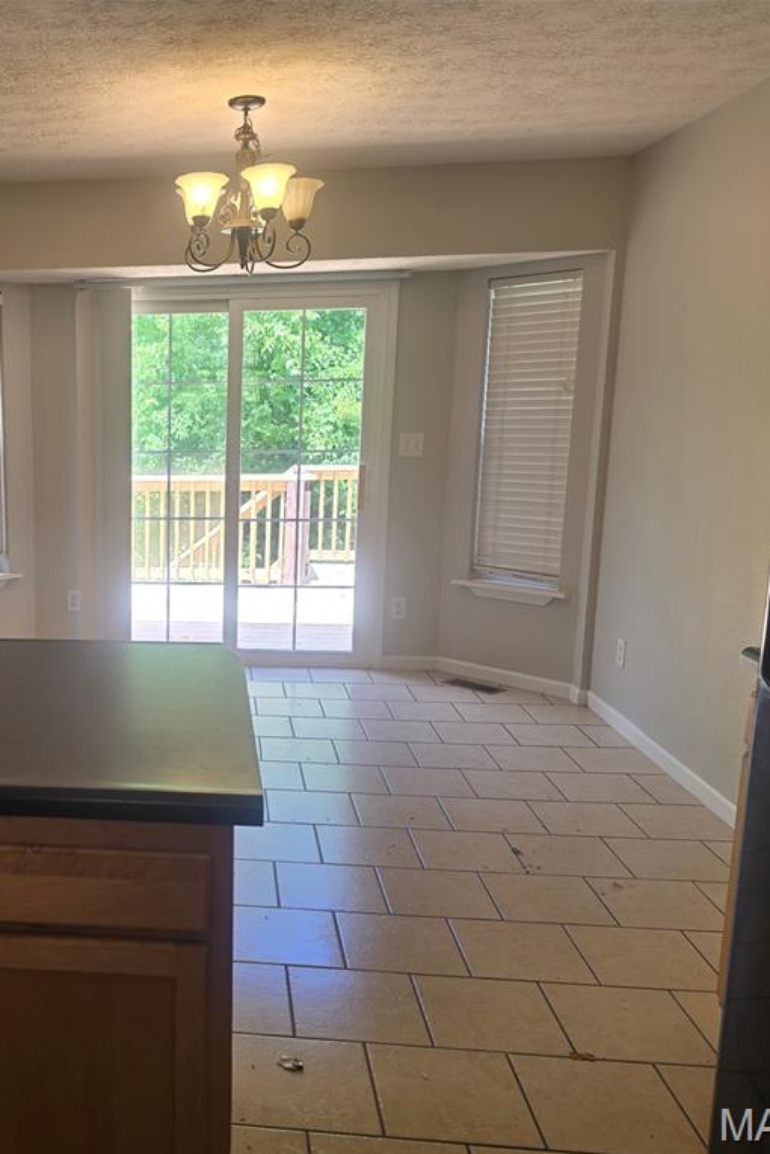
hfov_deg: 38.7
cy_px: 578
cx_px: 98
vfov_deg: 58.7
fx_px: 1027
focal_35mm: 32
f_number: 1.7
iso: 25
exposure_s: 1/120
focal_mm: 6.3
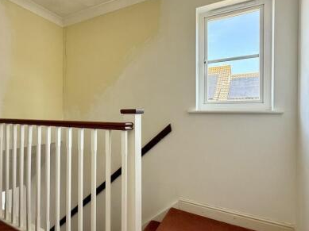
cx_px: 135
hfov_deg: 78.7
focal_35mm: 21
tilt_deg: -0.1
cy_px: 114
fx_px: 187
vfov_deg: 63.4
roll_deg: -0.4
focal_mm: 2.22
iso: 100
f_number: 2.2
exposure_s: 1/99
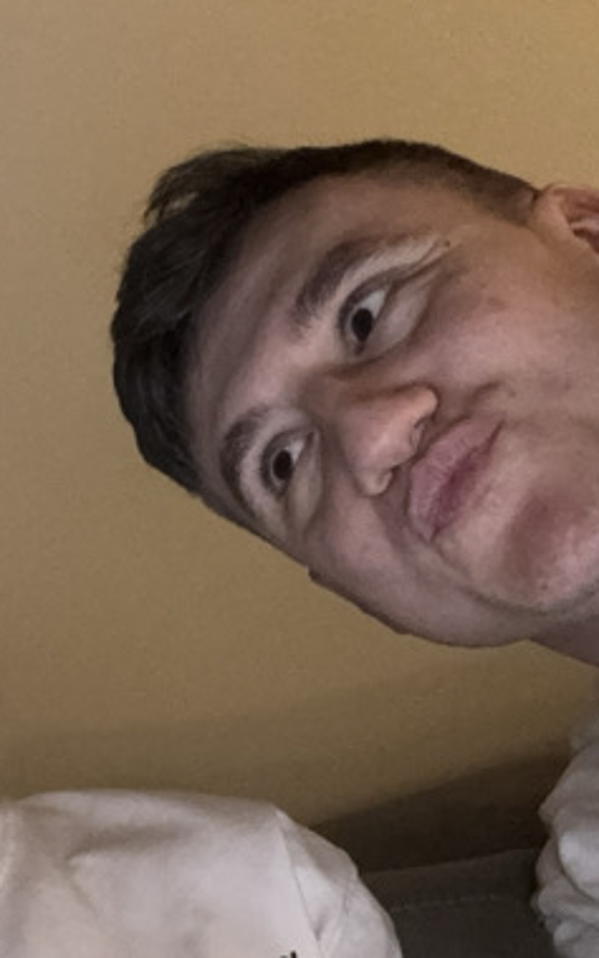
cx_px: -20
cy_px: 631
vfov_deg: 43.8
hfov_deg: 26.8
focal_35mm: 45
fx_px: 1175
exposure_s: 1/30
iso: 320
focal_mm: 2.69
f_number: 1.9
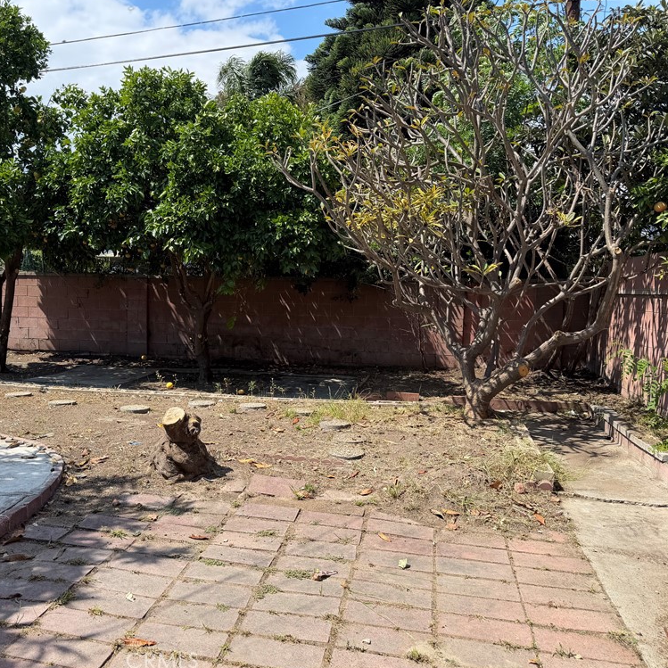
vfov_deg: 55.6
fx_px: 633
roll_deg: +0.2
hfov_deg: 55.2
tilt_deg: -3.1
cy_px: 331
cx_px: 262
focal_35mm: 29
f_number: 1.78
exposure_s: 1/3145
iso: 80
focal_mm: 6.76
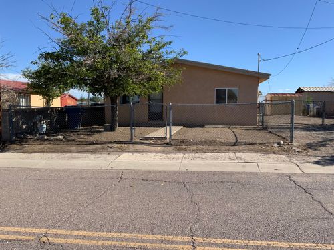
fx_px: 280
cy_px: 125
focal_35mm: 29
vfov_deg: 48.2
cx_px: 167
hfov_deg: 61.7
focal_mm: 3
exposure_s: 1/1786
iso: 16
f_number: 1.8
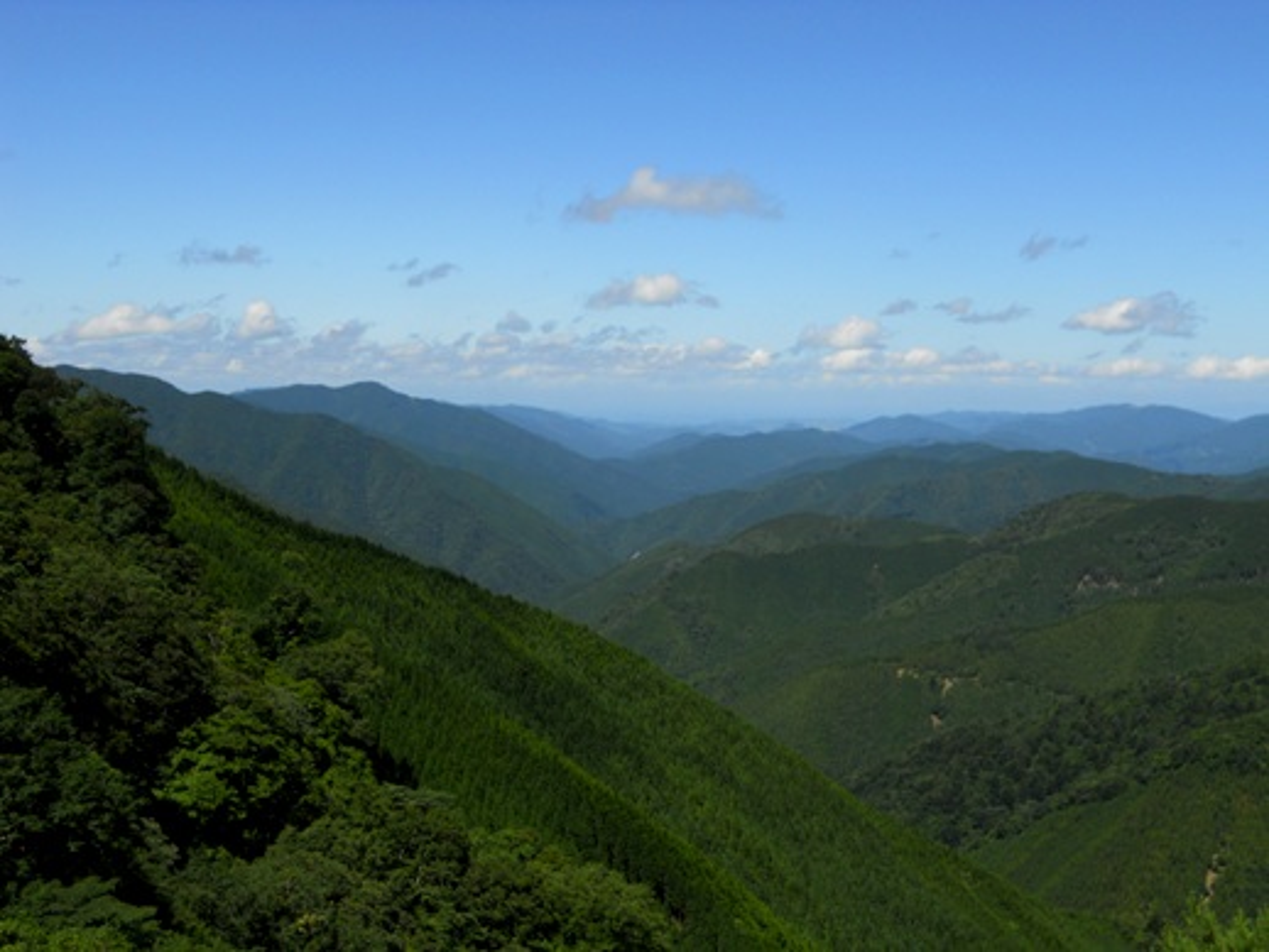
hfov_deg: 45.8
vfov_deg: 35.2
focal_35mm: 41
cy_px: 476
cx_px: 634
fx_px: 1504
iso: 80
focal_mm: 7.3
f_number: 6.4
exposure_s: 1/320
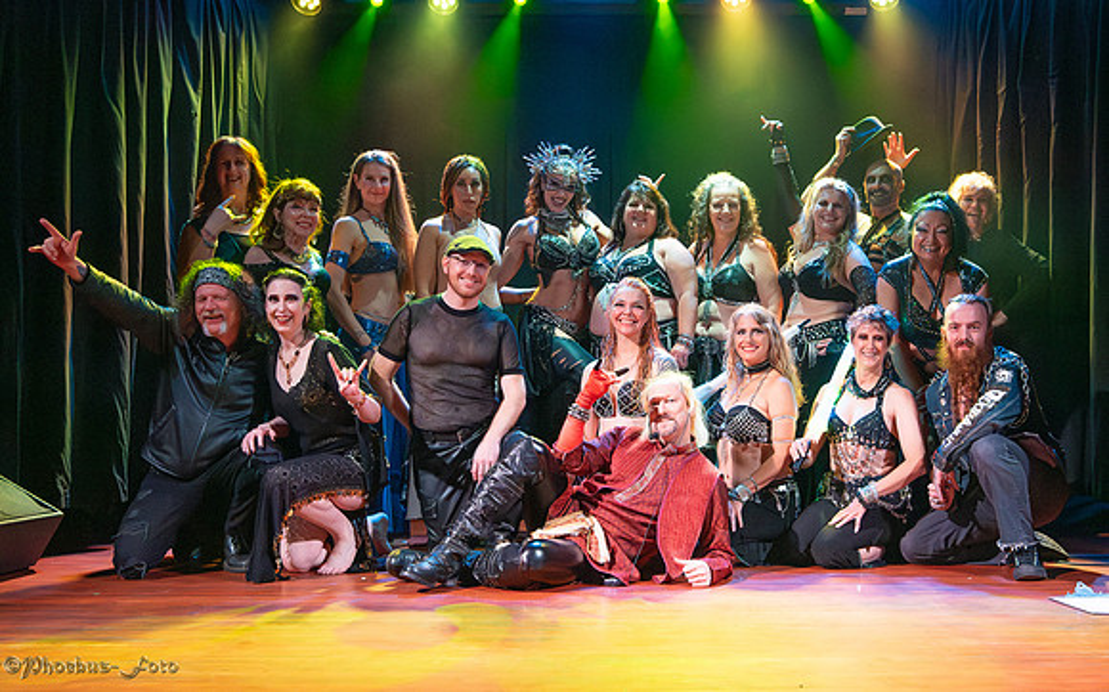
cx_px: 622
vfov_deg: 28.7
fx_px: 1351
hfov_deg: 44.6
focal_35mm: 45
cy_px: 317
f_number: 4
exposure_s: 1/640
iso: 12800
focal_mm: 34
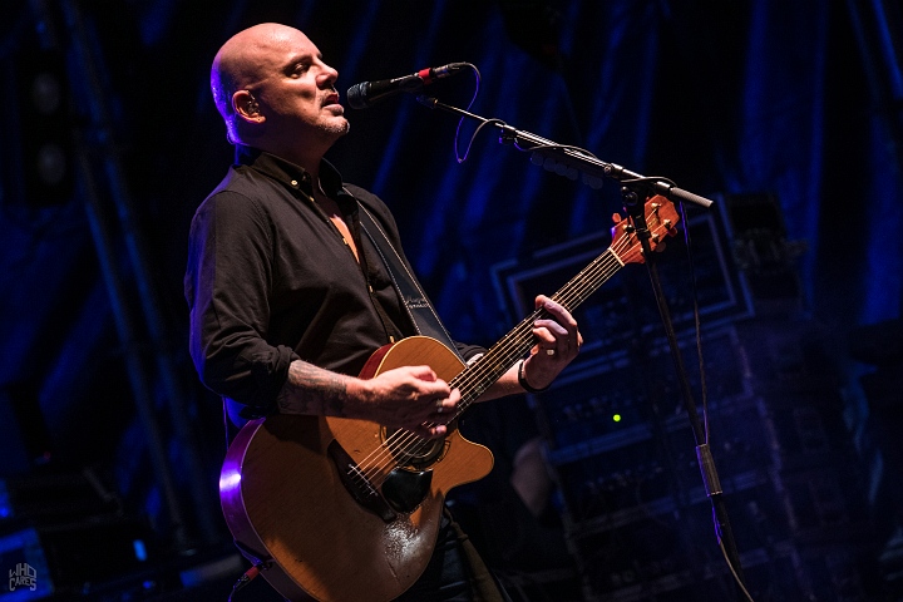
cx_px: 452
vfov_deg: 5.1
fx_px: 6772
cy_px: 301
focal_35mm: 270
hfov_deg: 7.6
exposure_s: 1/100
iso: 1250
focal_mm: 180
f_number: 2.8
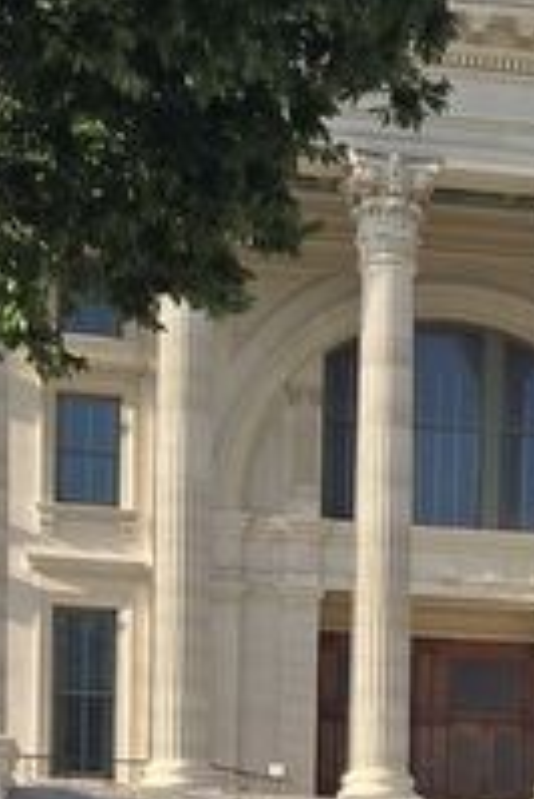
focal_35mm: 96
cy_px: 1000
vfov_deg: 19.7
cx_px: 498
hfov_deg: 14.1
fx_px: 2132
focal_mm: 5.4
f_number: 1.8
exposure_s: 1/572
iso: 25
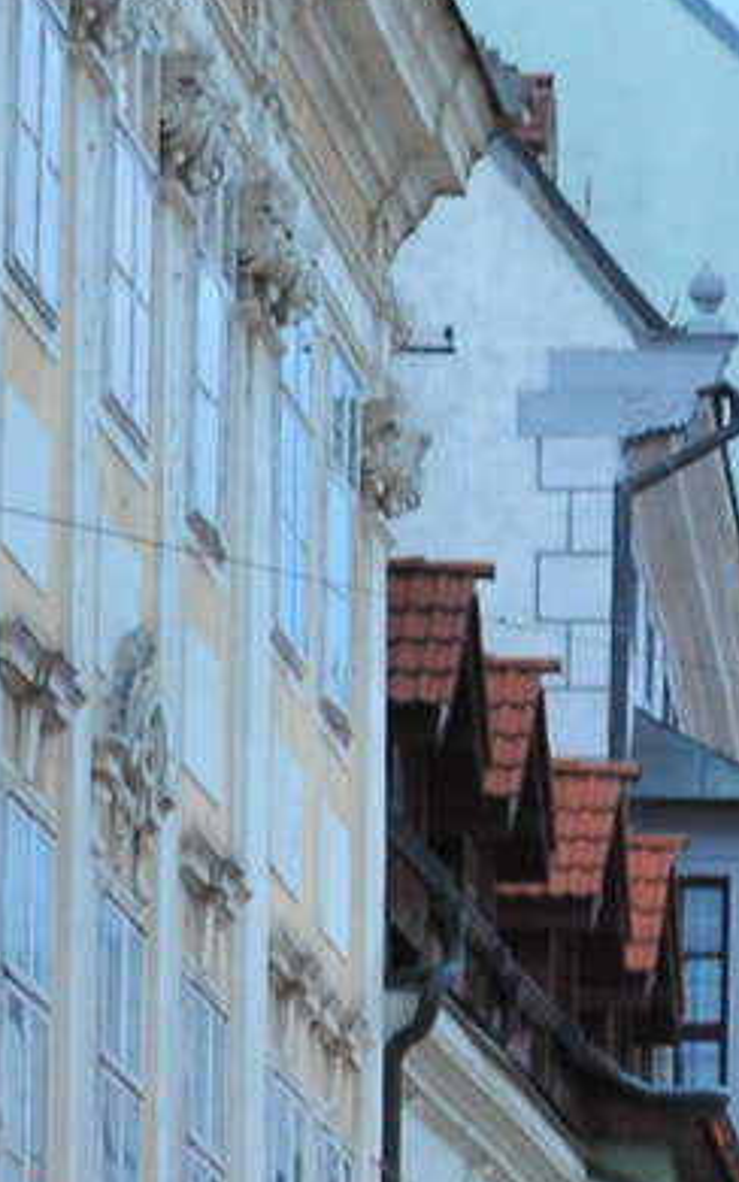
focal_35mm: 305
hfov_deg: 4.2
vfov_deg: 6.9
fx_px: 9821
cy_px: 903
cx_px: 2023
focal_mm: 38
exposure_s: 1/25
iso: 640
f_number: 5
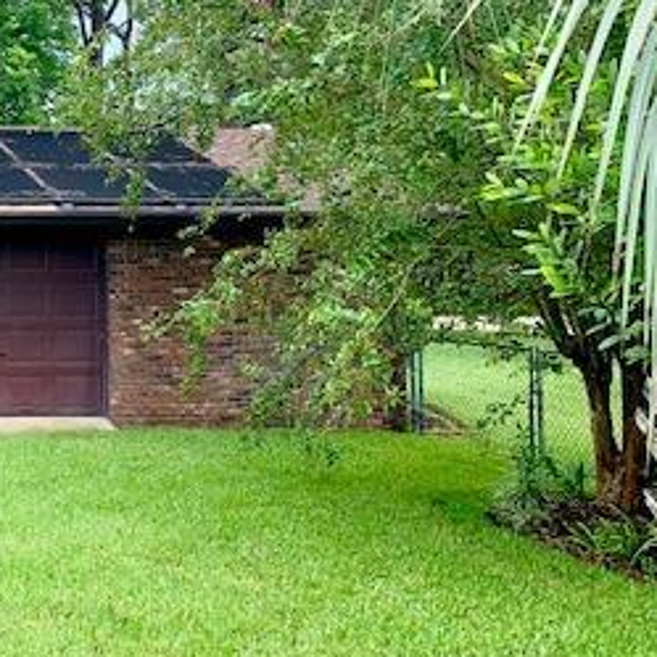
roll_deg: +0.1
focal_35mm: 59
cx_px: -156
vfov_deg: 28.8
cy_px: 208
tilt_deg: +2.9
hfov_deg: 25.7
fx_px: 1267
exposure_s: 1/692
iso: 25
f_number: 1.8
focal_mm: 4.25
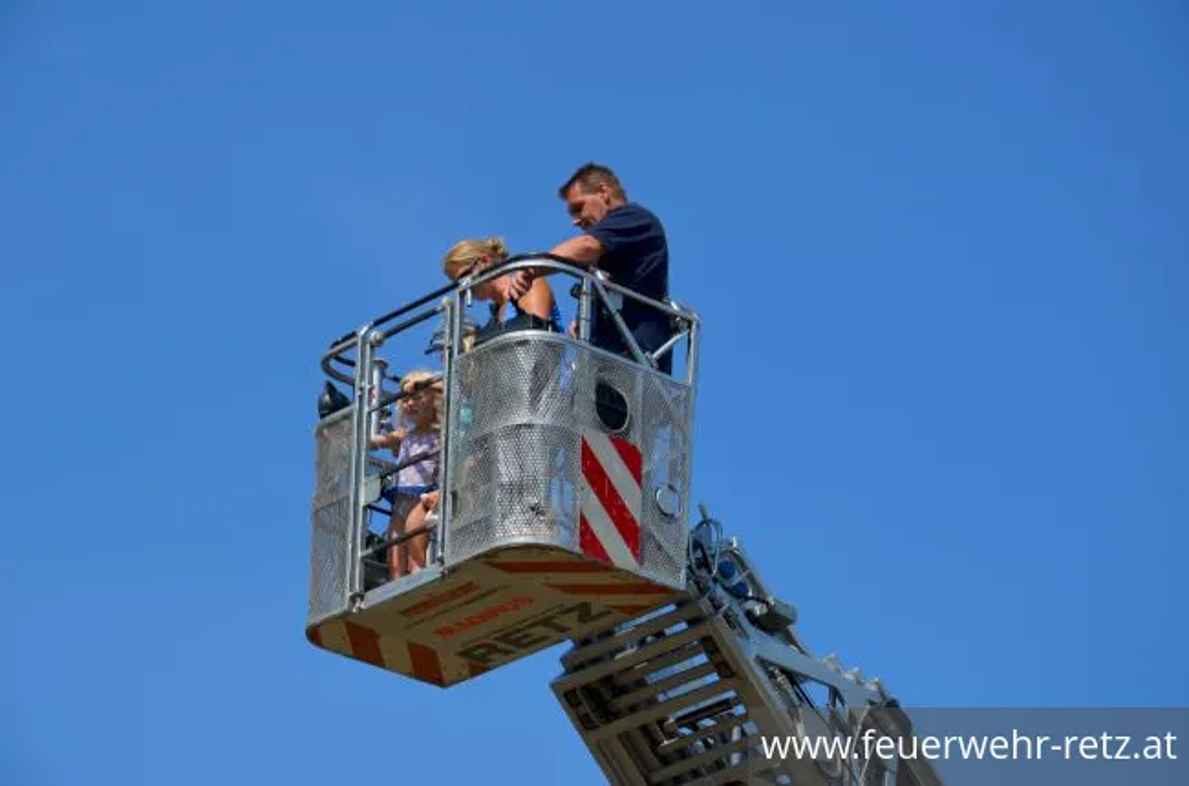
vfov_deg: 9.9
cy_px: 393
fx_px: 4547
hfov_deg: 14.9
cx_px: 594
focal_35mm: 138
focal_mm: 92
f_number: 9
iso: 100
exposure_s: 1/320
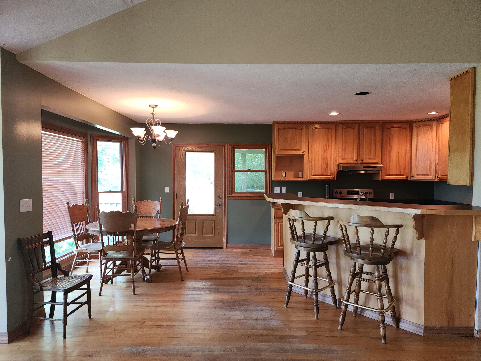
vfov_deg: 58.9
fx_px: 320
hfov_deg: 73.9
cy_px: 180
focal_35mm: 23
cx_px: 240
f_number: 1.8
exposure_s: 1/24
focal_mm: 6.4
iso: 100
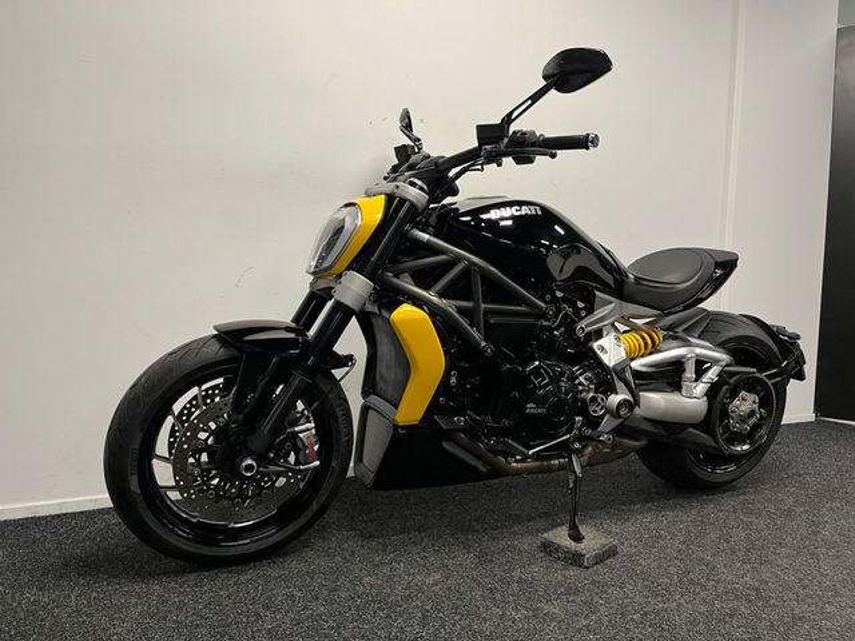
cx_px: 428
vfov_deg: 53.1
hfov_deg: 67.3
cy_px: 320
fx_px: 642
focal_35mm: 26
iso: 100
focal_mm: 5.1
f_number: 1.6
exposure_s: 1/50
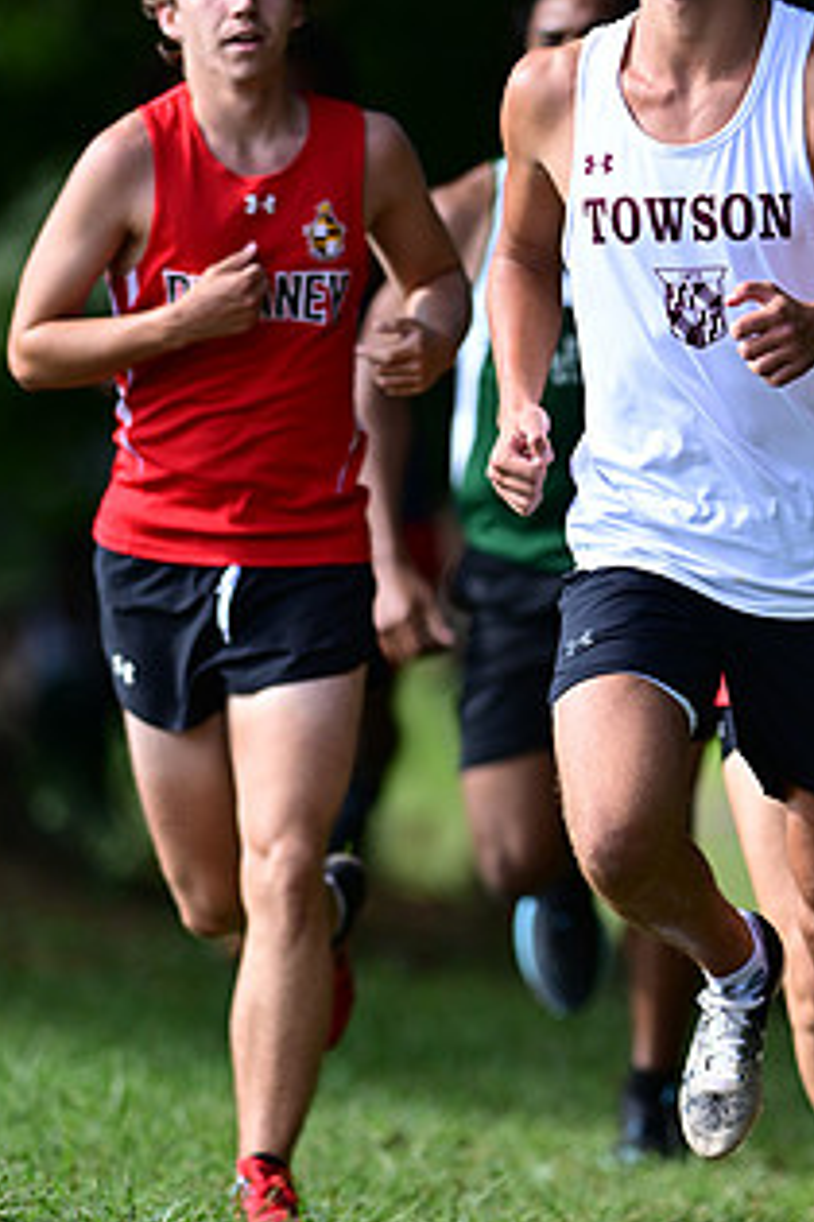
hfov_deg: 2.5
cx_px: 665
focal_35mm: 552
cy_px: 718
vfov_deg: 3.7
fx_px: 18721
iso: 560
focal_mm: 300
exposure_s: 1/2500
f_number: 2.8
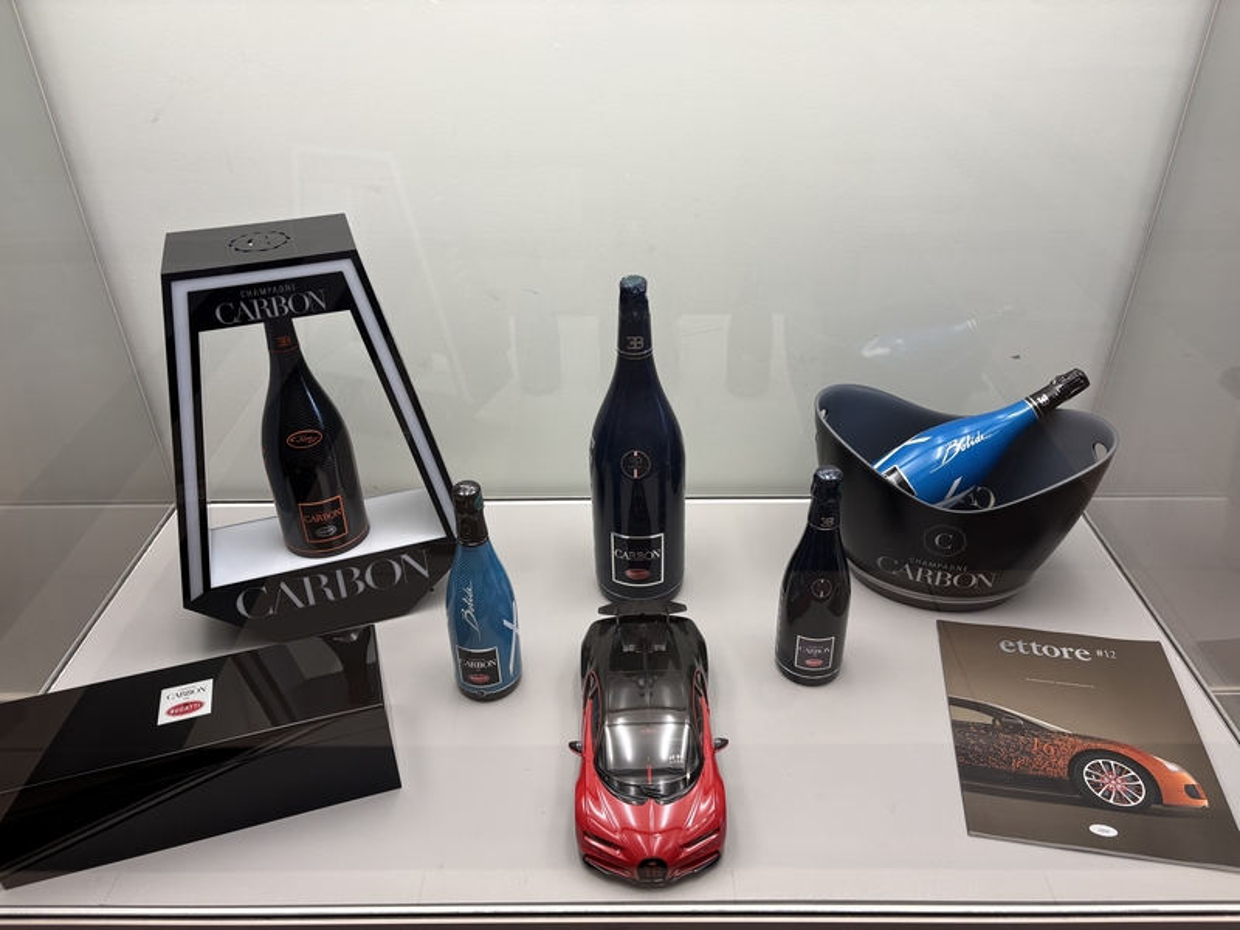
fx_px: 931
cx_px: 620
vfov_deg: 53.1
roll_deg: +1.6
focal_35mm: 26
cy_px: 465
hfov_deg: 67.3
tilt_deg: -32.4
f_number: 1.6
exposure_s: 1/100
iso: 80
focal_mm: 5.96
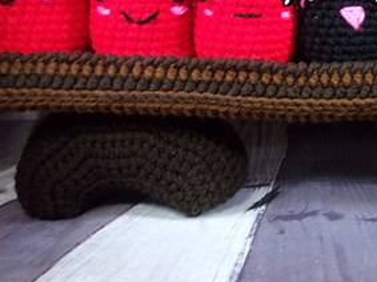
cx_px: 352
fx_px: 664
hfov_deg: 30.1
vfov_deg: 23.3
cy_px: 20
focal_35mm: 61
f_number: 3
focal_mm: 4.9
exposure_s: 1/29
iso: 400
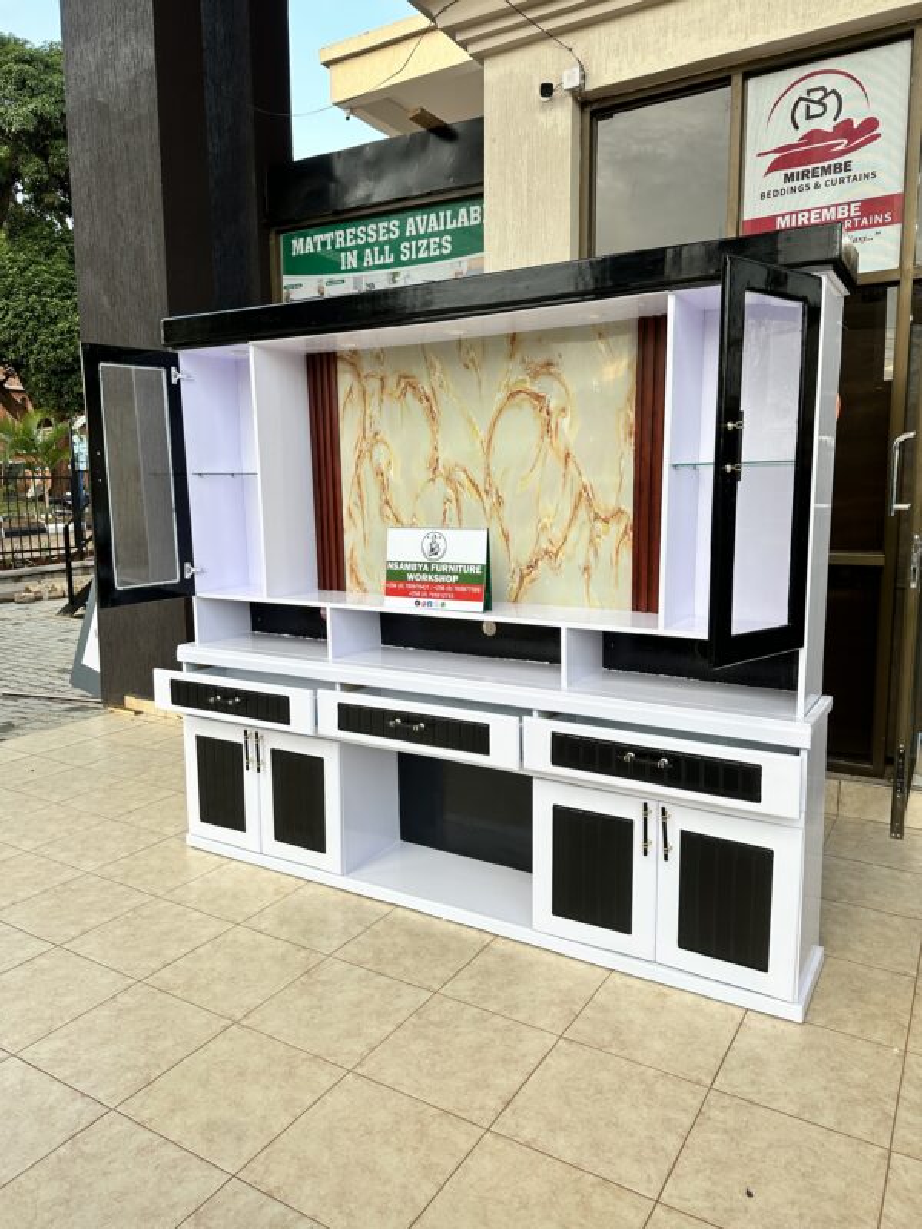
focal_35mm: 24
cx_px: 461
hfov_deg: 56.8
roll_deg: +0.7
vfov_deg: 71.6
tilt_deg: -6.3
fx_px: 852
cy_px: 614
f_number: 1.78
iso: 80
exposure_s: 1/399
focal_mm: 6.86
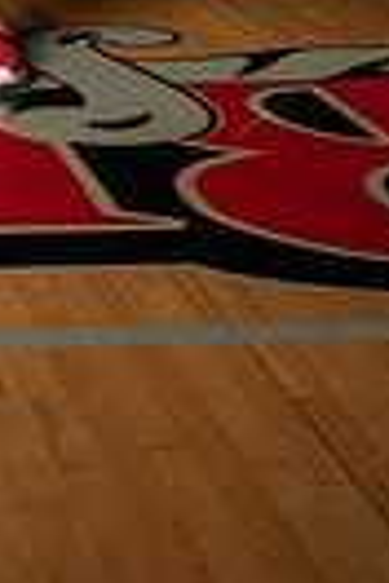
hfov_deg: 10.9
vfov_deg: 15.1
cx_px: -119
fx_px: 1993
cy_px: -358
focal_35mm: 123
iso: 320
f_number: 14
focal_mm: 36
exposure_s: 1/200
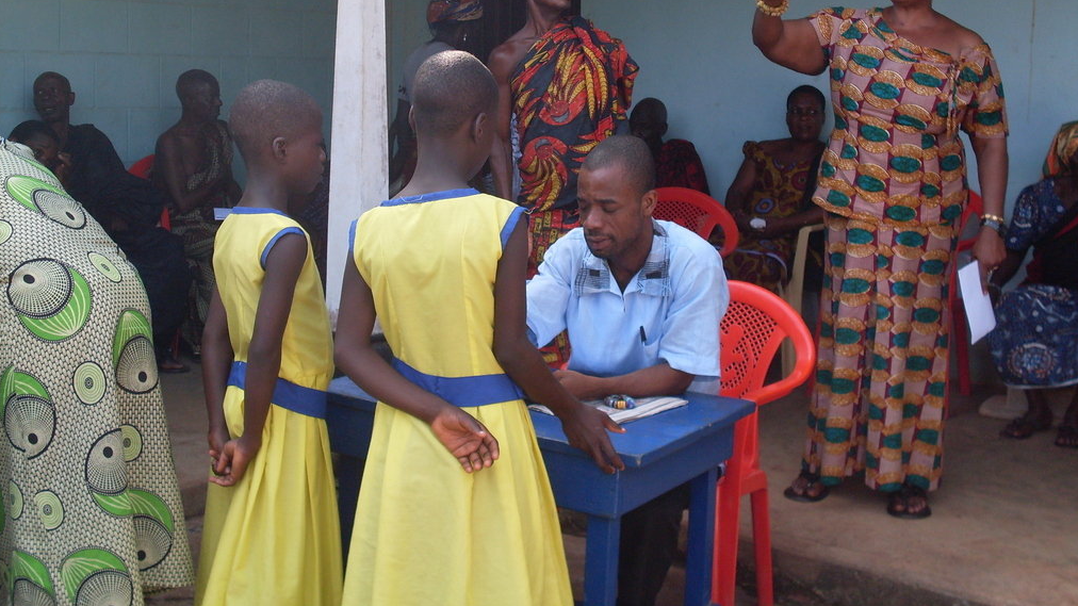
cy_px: 198
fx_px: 1543
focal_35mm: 54
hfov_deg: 38.5
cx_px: 542
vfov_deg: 22.1
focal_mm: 8.1
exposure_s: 1/180
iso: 80
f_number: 3.1
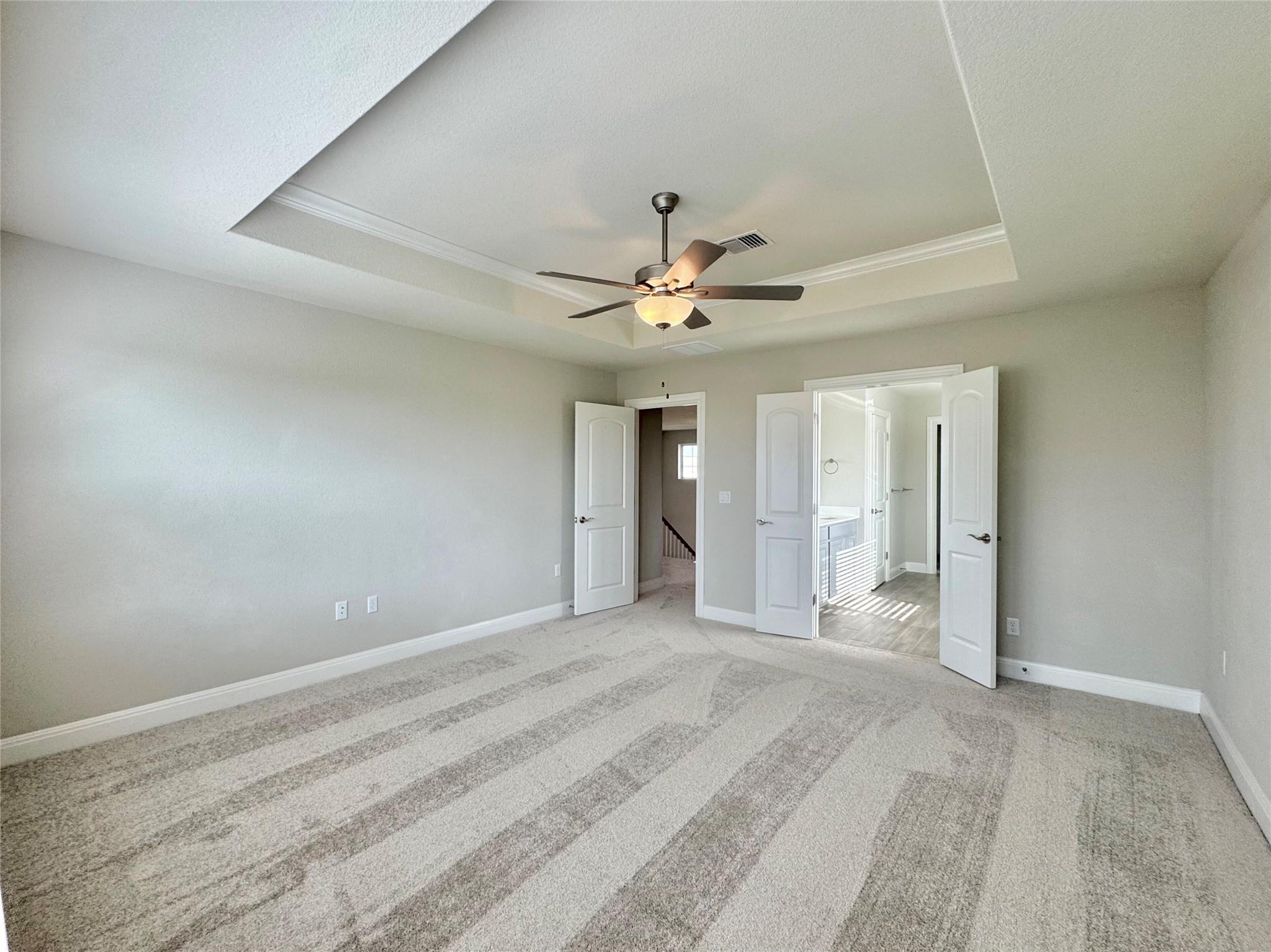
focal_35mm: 14
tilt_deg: -0.2
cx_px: 636
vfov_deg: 85.7
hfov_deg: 102.1
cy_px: 476
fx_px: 514
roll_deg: -0.3
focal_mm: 2.22
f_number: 2.2
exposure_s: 1/120
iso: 80
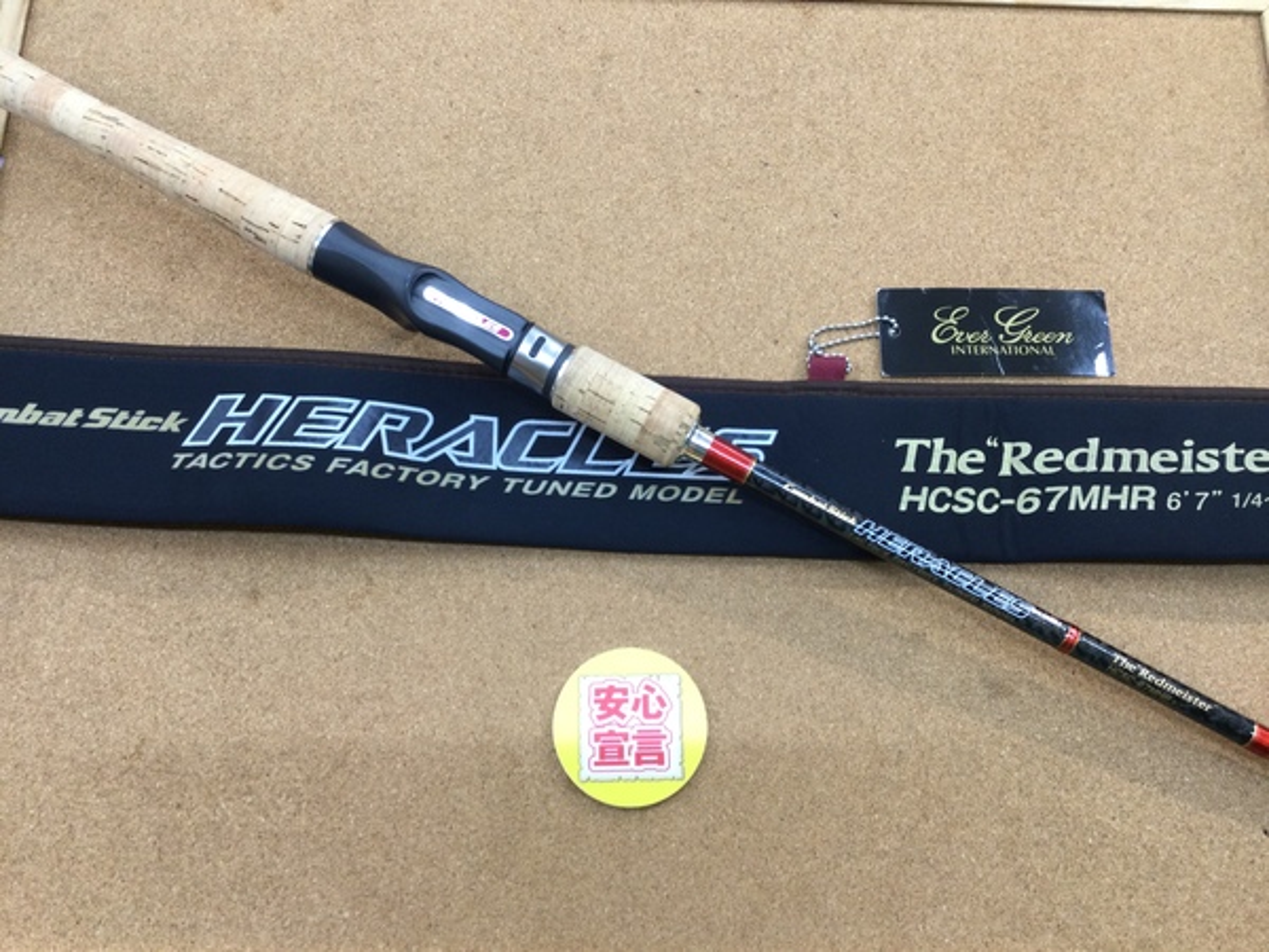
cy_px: 476
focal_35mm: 31
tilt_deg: -73.7
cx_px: 634
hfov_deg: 58.4
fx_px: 1136
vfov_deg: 45.4
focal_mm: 3.3
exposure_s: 1/30
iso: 50
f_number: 2.4
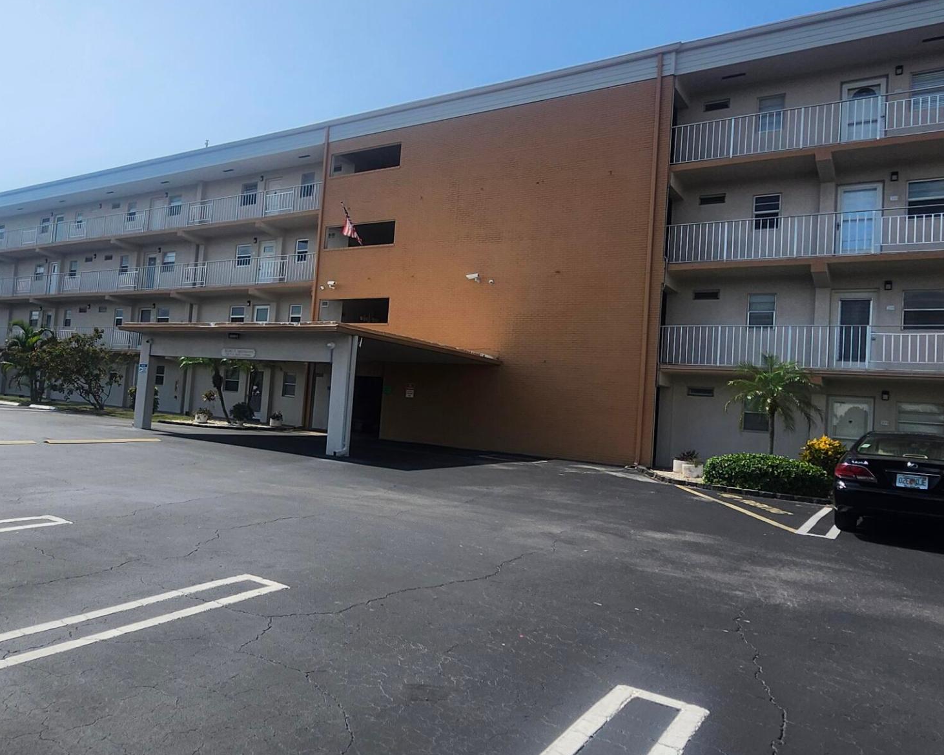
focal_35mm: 25
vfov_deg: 56.7
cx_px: 360
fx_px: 698
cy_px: 349
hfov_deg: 67.2
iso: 40
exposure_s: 1/1742
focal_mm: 1.74
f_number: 2.2
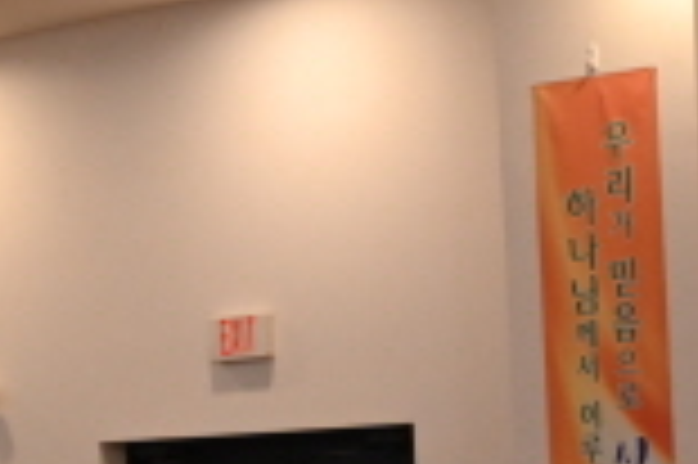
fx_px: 4106
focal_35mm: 212
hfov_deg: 8.7
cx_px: -1058
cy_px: 466
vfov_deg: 6.4
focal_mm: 41
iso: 2200
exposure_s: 1/125
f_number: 4
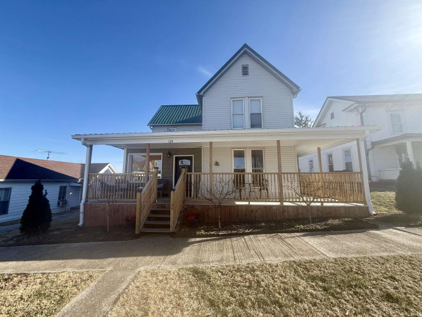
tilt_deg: +6.3
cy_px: 158
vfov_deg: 85.7
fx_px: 171
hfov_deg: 102.1
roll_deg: -0.8
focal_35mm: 14
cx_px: 211
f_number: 2.2
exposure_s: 1/830
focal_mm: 2.22
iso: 50
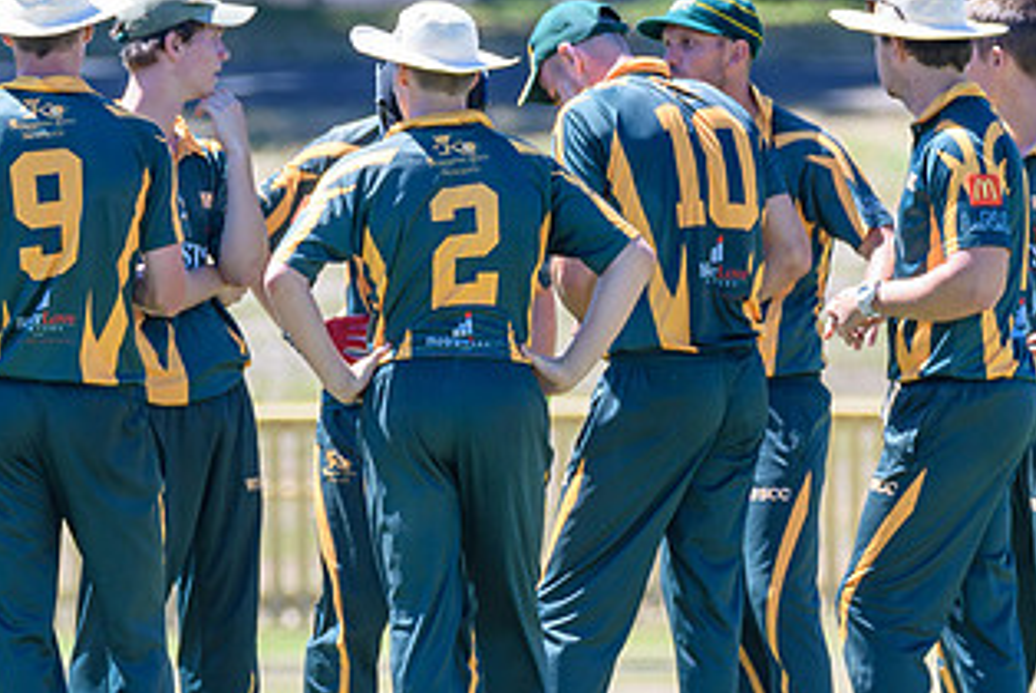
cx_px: 366
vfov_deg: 1.2
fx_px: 31972
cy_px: 464
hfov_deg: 1.9
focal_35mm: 1110
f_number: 6
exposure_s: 1/640
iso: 400
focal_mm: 400
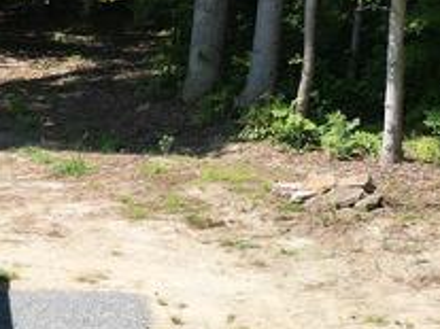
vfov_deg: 12.4
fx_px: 1512
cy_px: 248
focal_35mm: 119
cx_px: -410
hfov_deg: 14.2
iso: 110
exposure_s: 1/1500
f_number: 1.7
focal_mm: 6.72
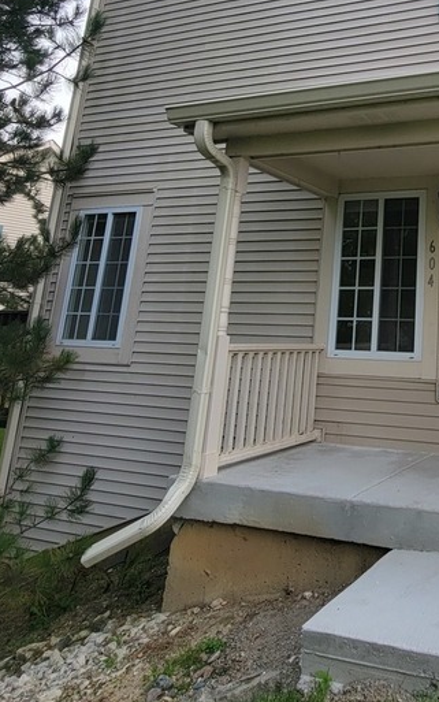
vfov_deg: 60.9
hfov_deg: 38.7
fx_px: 555
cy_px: 171
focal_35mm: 29
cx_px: 431
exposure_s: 1/360
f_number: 2.2
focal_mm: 2.2
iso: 50
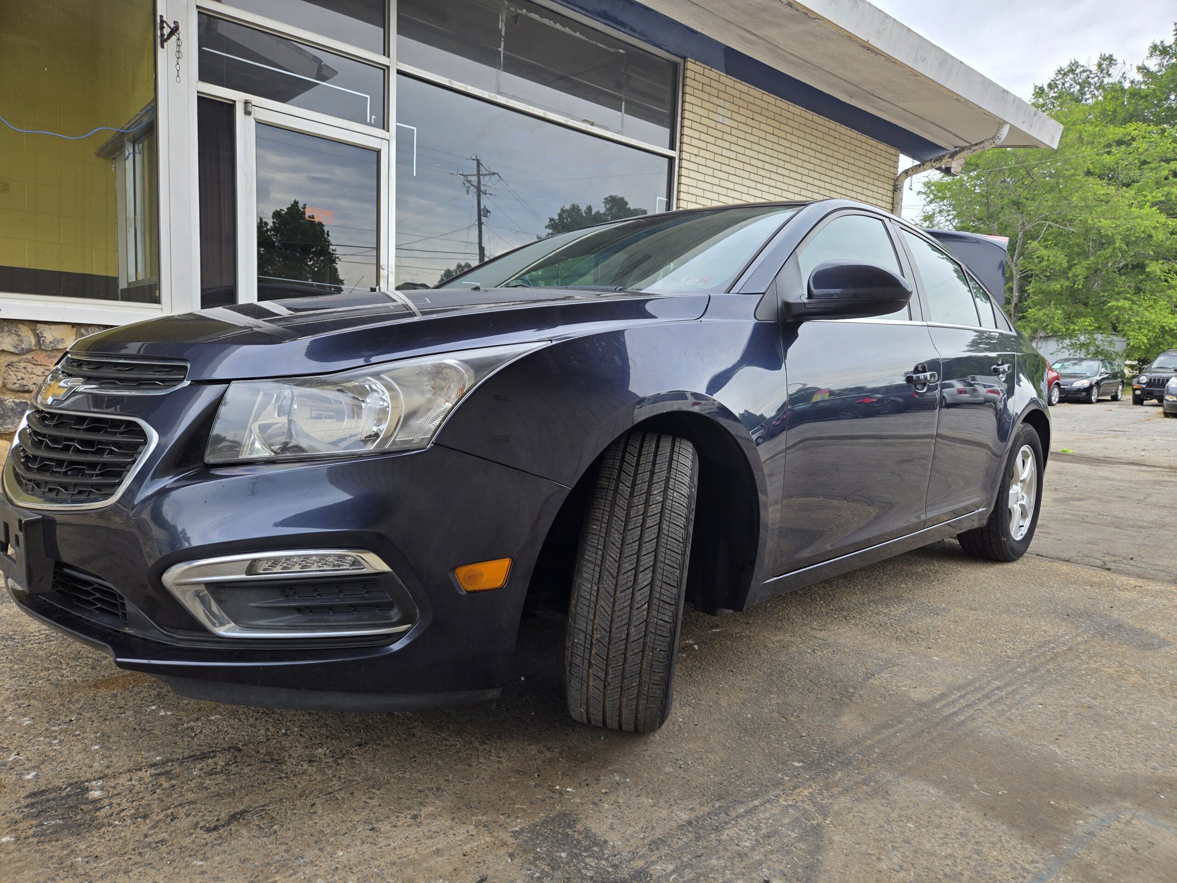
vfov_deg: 58.9
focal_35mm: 23
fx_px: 782
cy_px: 442
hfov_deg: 73.9
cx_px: 588
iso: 25
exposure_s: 1/205
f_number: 1.8
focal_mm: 5.4
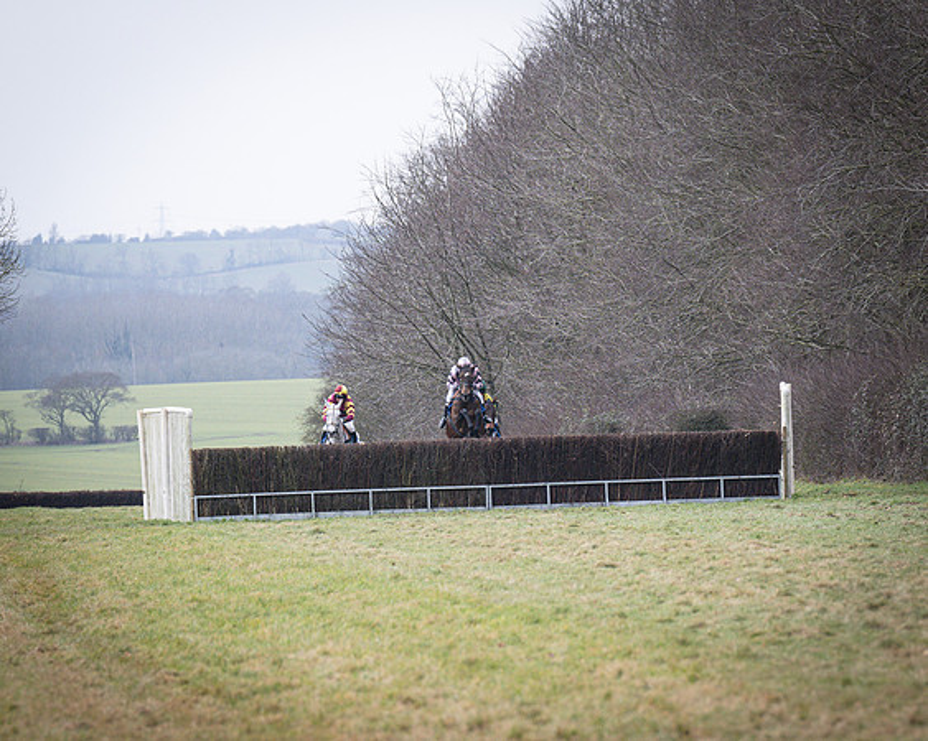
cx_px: 464
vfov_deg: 4.6
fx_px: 9280
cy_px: 370
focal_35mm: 338
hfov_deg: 5.7
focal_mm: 200
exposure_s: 1/1000
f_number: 5
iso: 400
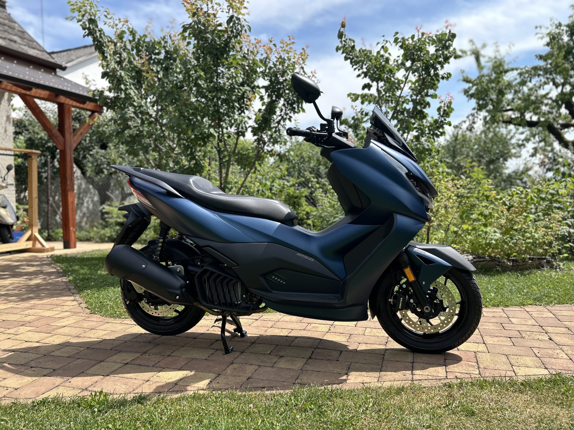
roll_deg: +1.1
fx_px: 431
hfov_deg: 67.3
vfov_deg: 53.1
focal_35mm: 26
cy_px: 215
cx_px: 287
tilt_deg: -3.7
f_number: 1.5
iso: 50
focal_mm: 5.7
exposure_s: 1/1377
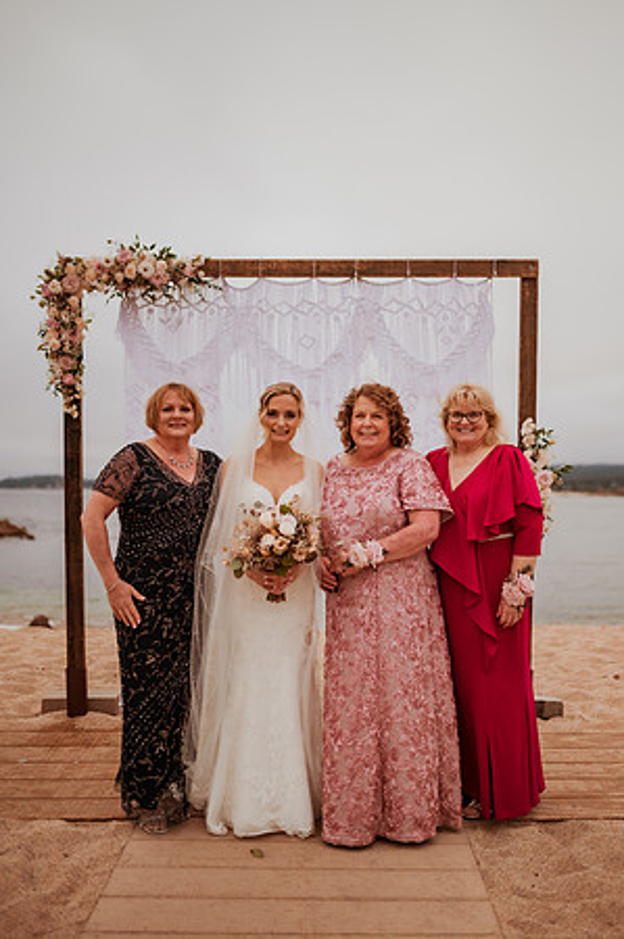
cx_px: 312
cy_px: 470
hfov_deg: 37.8
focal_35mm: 35
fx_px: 912
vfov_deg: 54.5
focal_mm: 35
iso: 500
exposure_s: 1/3200
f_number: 1.4
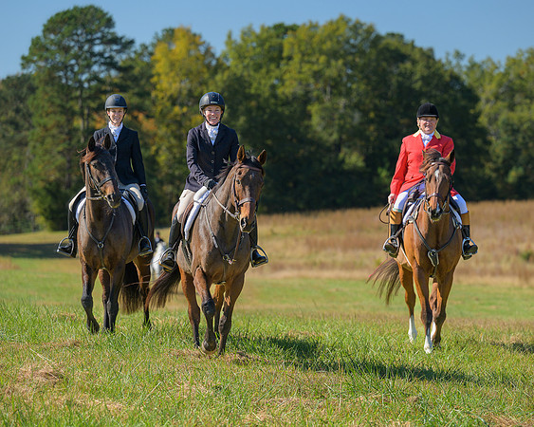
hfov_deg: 11.2
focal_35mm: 172
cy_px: 217
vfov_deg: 9.0
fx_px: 2717
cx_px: 292
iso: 200
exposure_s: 1/640
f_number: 4
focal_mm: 150
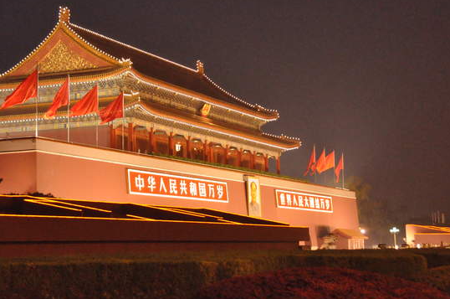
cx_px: 187
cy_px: 133
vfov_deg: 18.1
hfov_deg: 27.0
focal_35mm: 75
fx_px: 936
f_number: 5
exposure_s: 1/100
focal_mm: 42
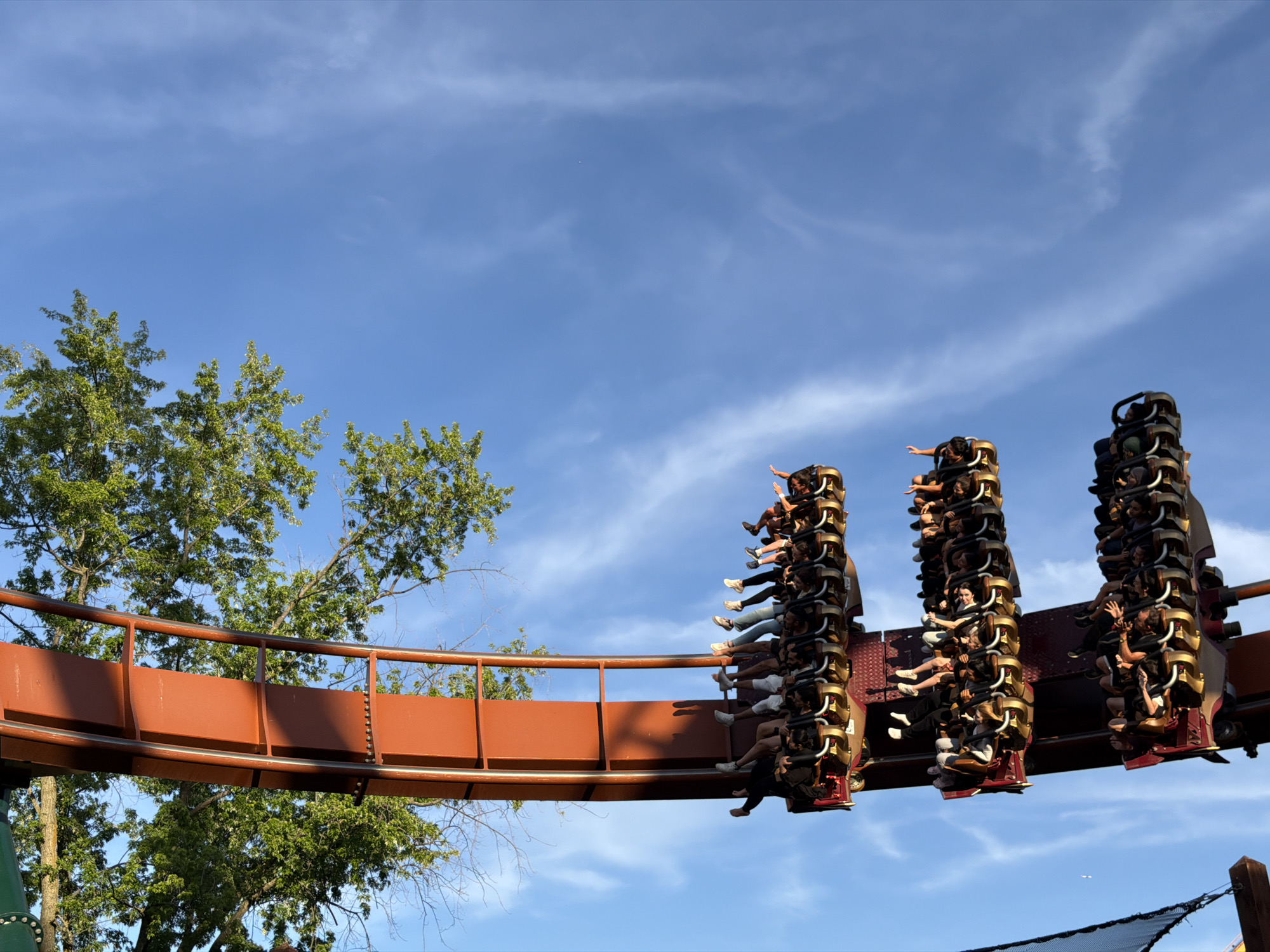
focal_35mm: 48
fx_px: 1761
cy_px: 476
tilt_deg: +26.3
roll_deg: +1.2
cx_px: 635
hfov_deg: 39.7
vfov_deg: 30.3
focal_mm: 6.76
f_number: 1.78
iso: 64
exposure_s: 1/2976
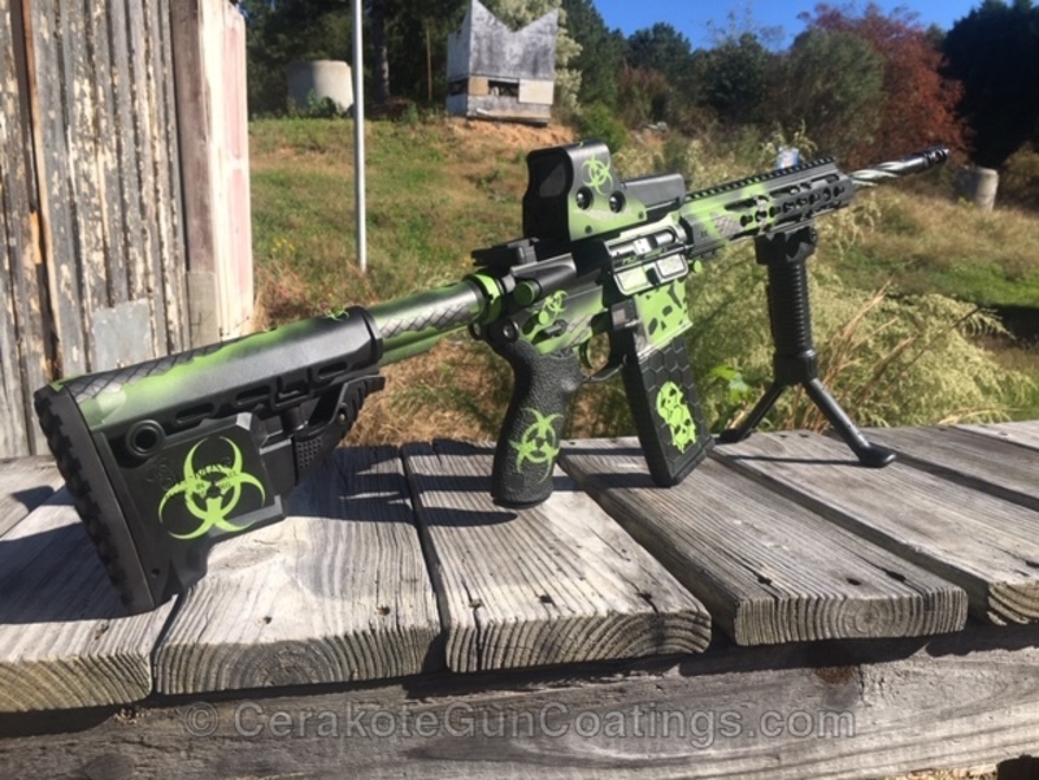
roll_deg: +1.4
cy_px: 390
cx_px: 520
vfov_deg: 48.2
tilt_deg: -9.5
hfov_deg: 61.7
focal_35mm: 29
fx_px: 870
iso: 25
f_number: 2.2
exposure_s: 1/1451
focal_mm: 4.15
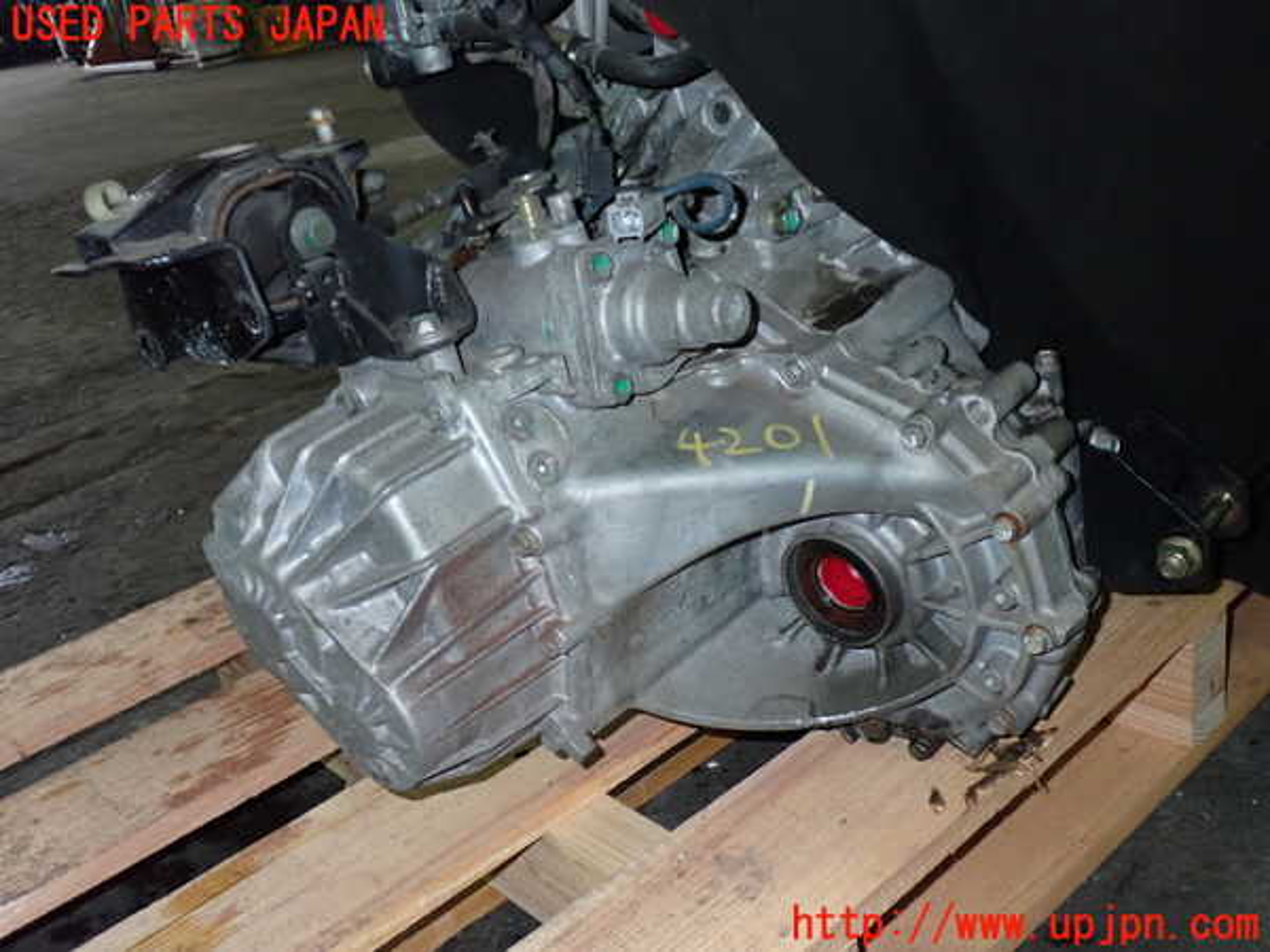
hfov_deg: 51.4
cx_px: 635
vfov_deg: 39.7
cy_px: 476
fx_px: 1321
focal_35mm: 36
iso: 800
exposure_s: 1/40
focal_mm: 6.37
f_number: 7.1
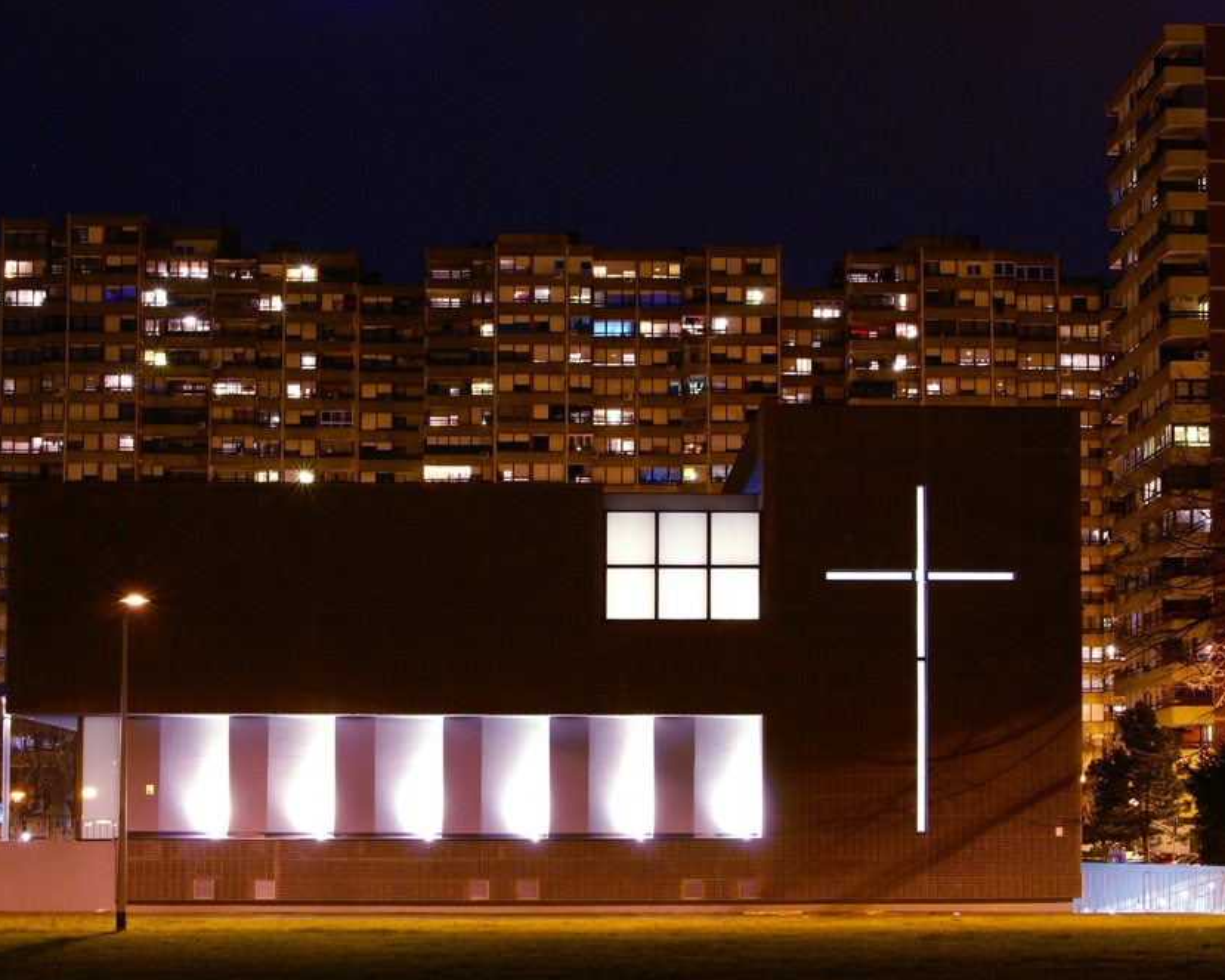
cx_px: 542
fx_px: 1849
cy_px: 493
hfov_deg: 36.6
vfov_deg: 29.7
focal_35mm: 51
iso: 100
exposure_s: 25
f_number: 13
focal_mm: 30
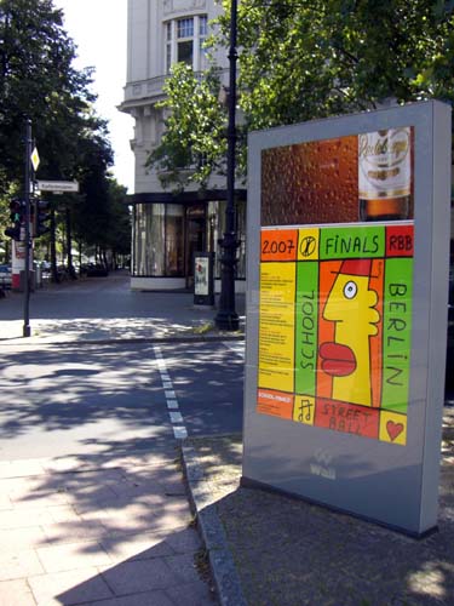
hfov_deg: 37.7
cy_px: 303
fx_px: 665
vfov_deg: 49.0
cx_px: 227
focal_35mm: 38
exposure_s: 1/320
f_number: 2.7
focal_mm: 6.2
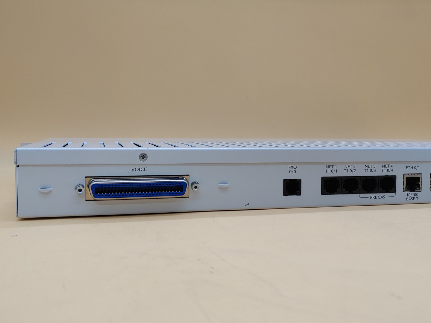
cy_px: 162
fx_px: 448
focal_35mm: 36
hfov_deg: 51.4
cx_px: 216
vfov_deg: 39.7
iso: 50
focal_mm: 4.36
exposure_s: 1/168
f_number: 1.8
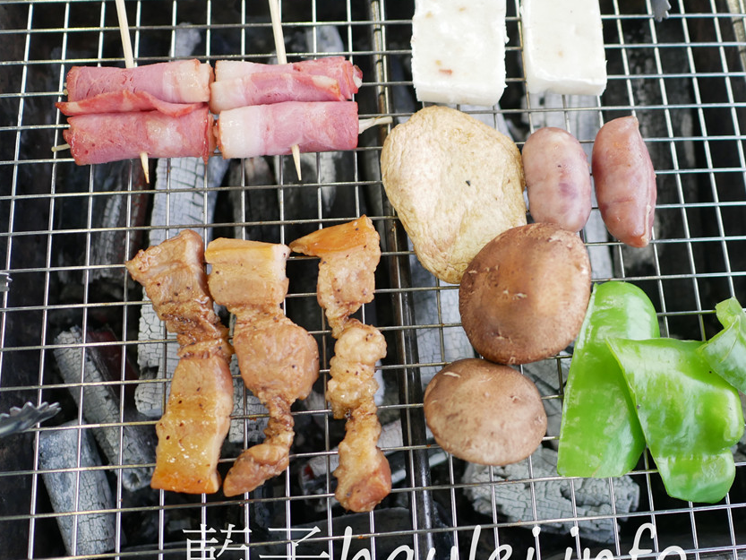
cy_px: 265
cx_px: 442
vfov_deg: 39.7
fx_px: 776
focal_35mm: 36
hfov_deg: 51.1
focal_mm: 15
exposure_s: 1/60
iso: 500
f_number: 1.7
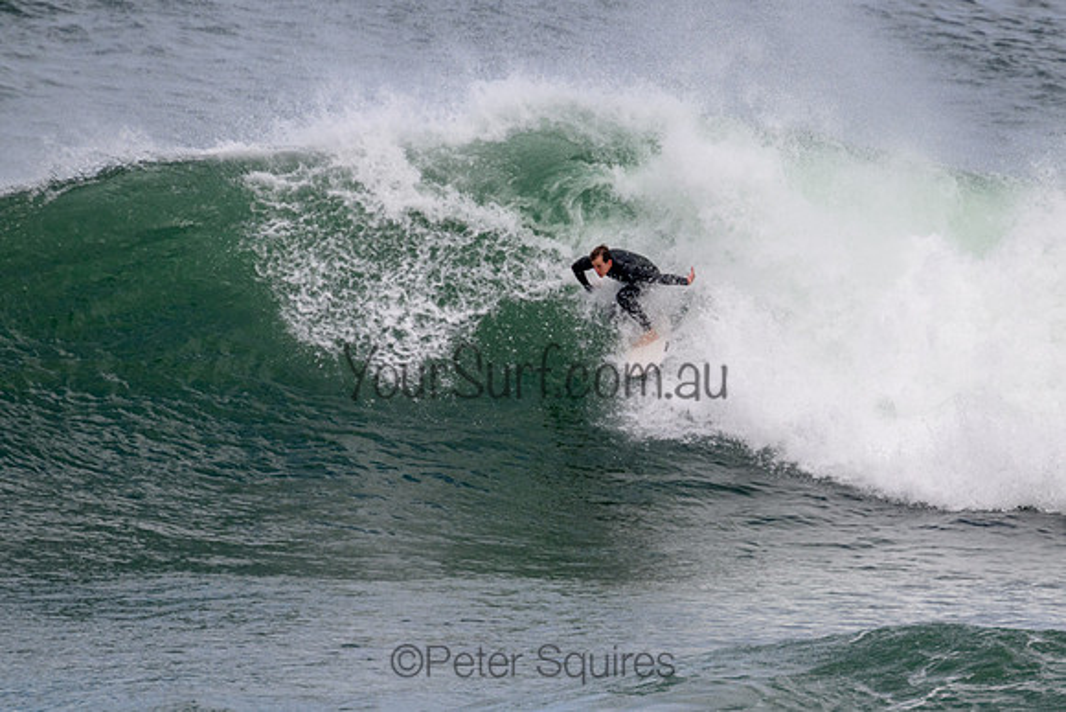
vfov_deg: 1.3
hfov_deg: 2.0
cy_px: 417
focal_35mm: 1044
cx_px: 696
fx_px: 30932
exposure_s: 1/2000
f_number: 11
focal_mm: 800
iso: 800
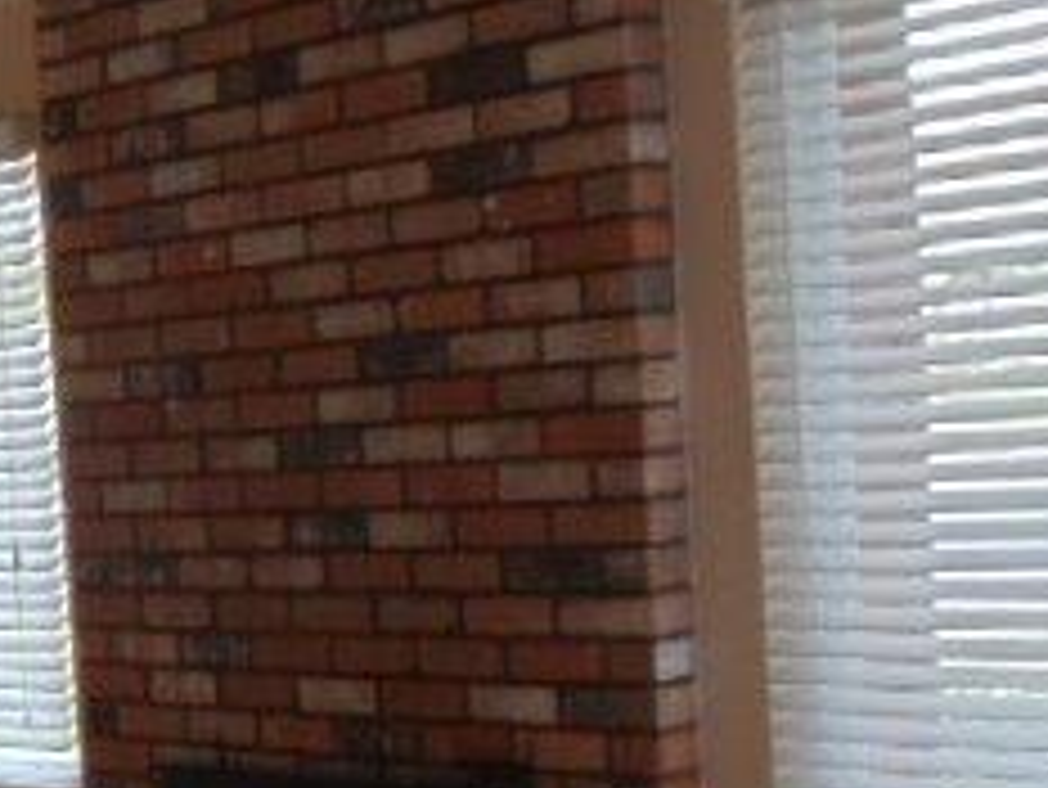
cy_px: 635
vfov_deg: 12.2
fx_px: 3665
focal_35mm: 121
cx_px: -216
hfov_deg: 15.7
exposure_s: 1/30
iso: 200
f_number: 3.5
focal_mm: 6
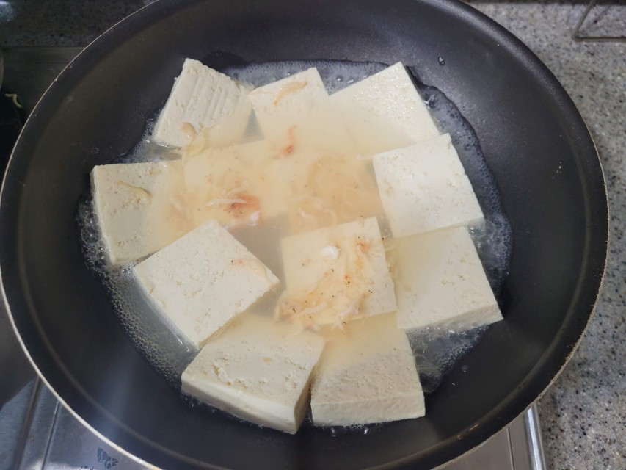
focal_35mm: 26
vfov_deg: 53.1
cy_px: 235
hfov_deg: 67.3
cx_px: 313
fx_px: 470
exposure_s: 1/40
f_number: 1.8
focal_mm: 5.4
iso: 200
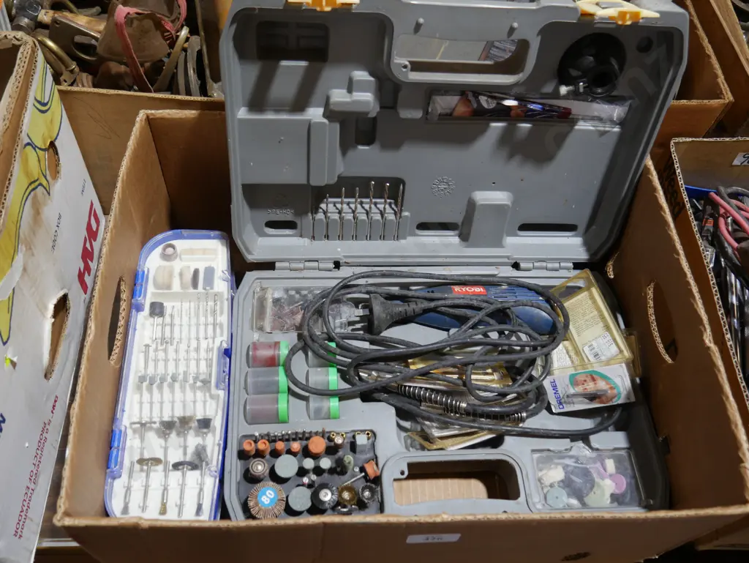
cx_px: 374
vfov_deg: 46.8
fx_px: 649
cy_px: 282
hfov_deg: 59.9
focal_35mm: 30
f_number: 3.6
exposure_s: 1/60
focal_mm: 15
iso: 250
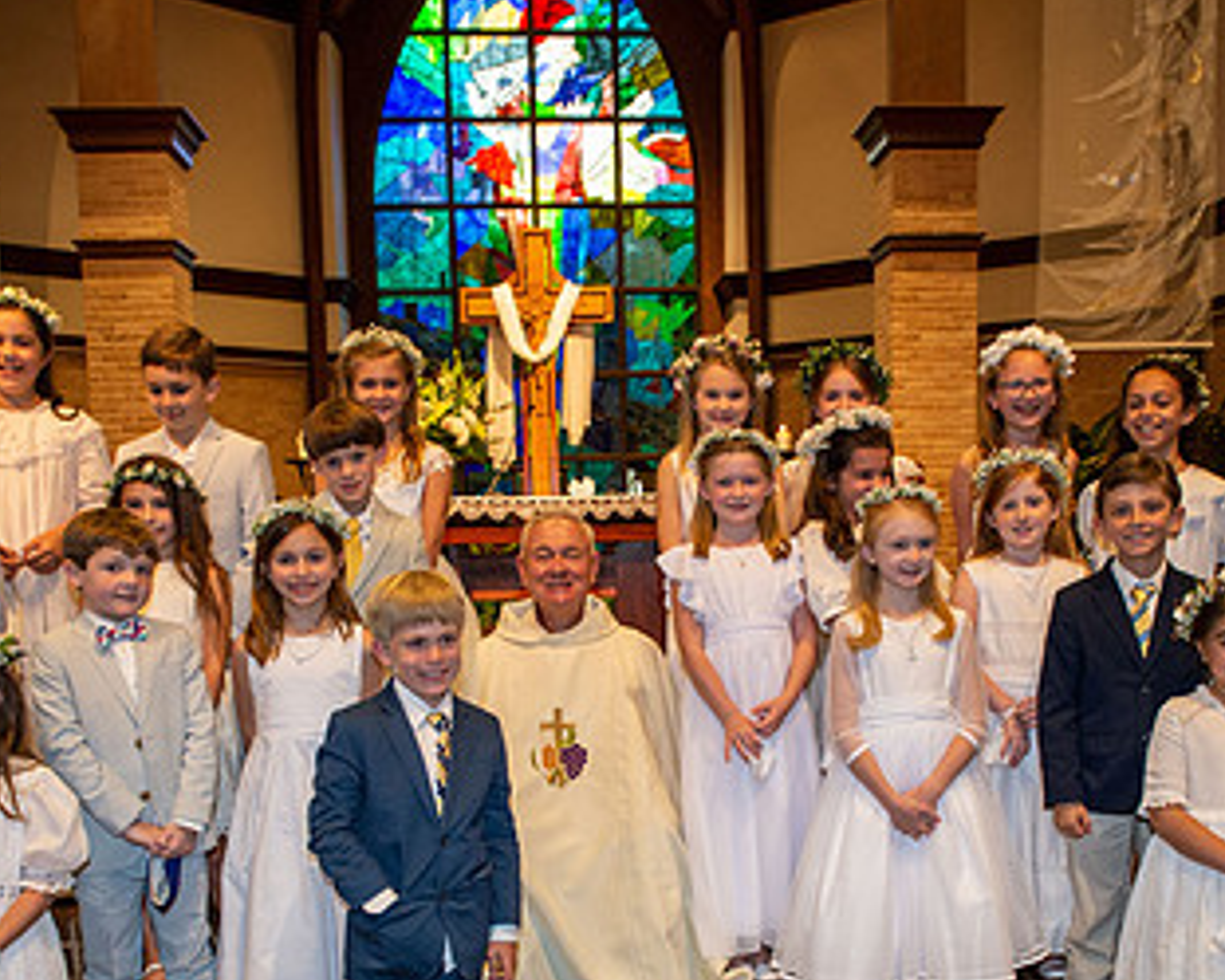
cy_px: 732
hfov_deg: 43.8
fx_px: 1523
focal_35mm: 42
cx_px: 670
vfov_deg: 34.9
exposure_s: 1/125
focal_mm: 24
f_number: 5
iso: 1600
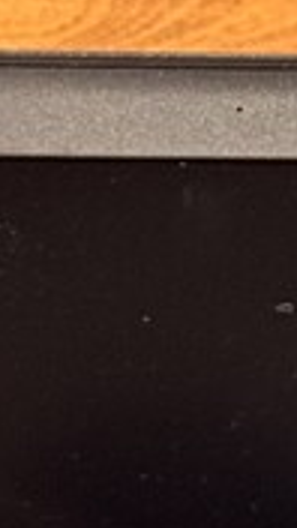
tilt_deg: -55.8
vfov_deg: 7.2
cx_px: 327
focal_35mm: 286
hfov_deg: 4.2
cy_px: 1170
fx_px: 4004
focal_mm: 6.76
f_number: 1.78
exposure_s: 1/40
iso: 320
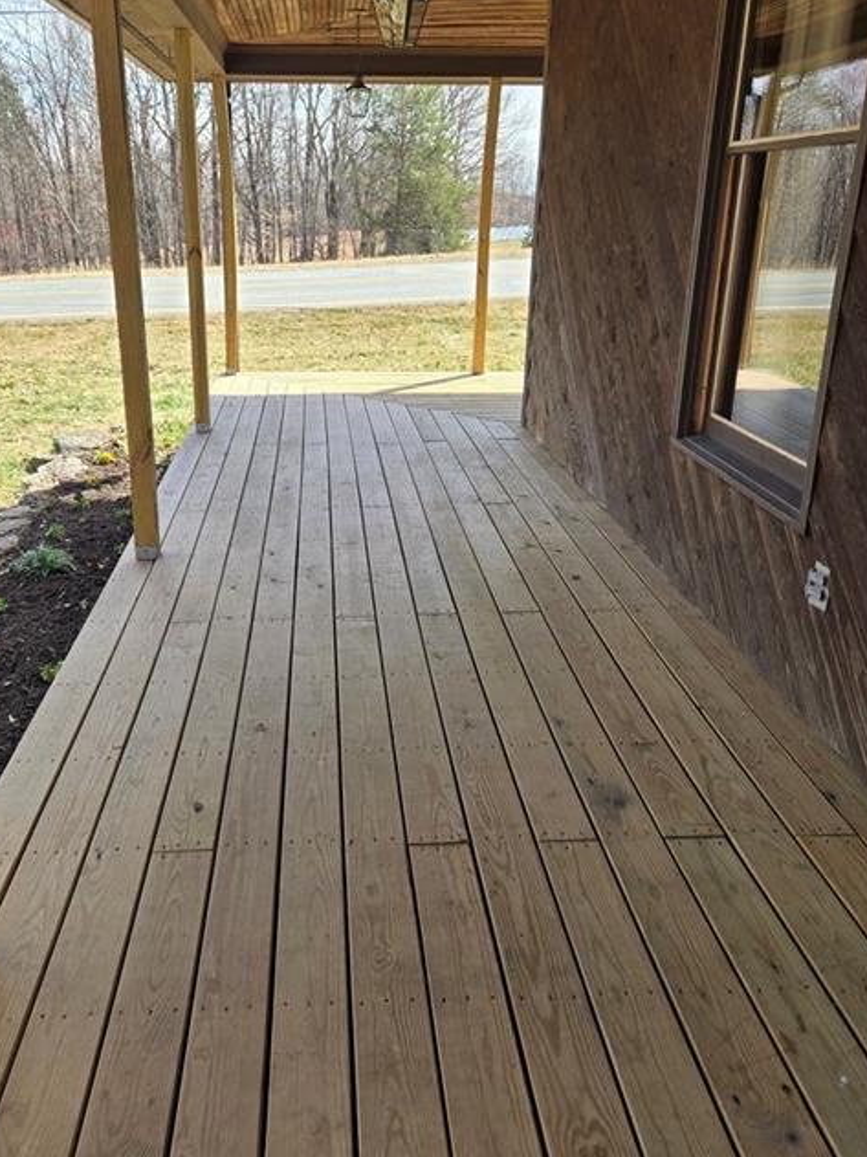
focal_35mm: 28
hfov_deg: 49.5
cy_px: 541
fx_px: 935
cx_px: 359
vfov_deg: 63.4
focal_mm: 5.4
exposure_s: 1/666
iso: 25
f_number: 1.8
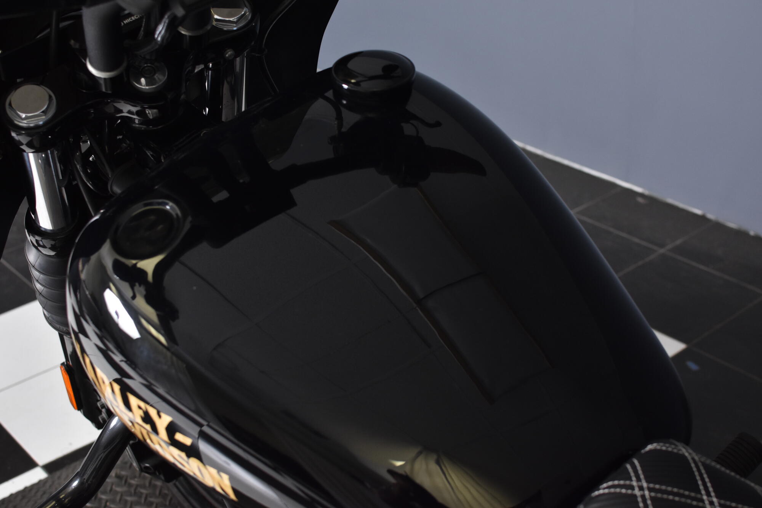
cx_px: 381
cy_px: 254
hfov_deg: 37.9
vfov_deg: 25.7
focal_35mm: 52
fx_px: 1111
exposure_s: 1/160
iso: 800
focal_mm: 35
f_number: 4.5
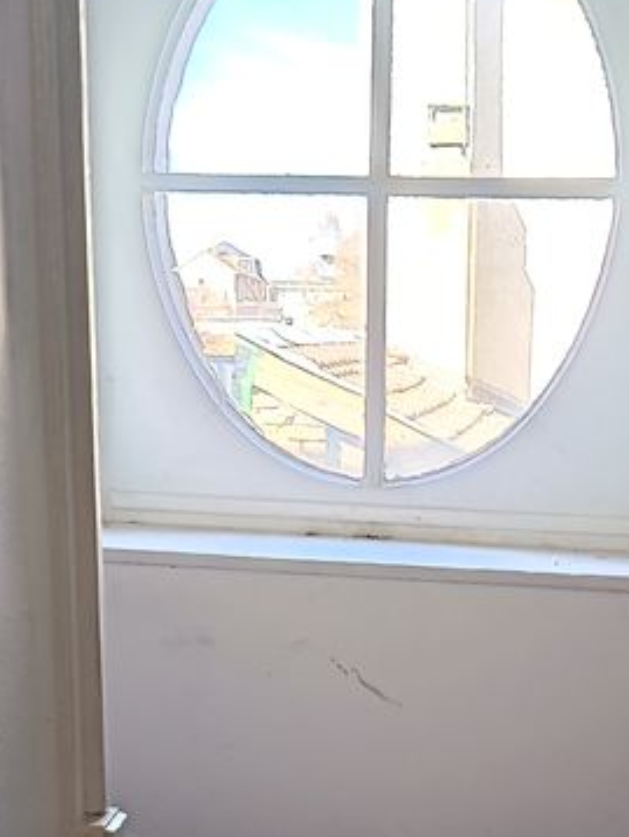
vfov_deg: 28.3
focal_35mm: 67
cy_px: 687
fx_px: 1621
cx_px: 419
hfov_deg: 21.9
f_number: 1.75
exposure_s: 1/100
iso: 936
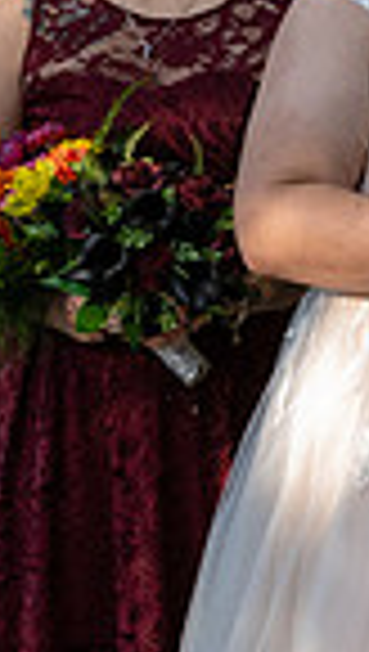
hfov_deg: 5.0
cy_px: 157
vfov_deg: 8.8
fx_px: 4210
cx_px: 619
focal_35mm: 243
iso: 6400
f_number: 4
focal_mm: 75
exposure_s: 1/8000
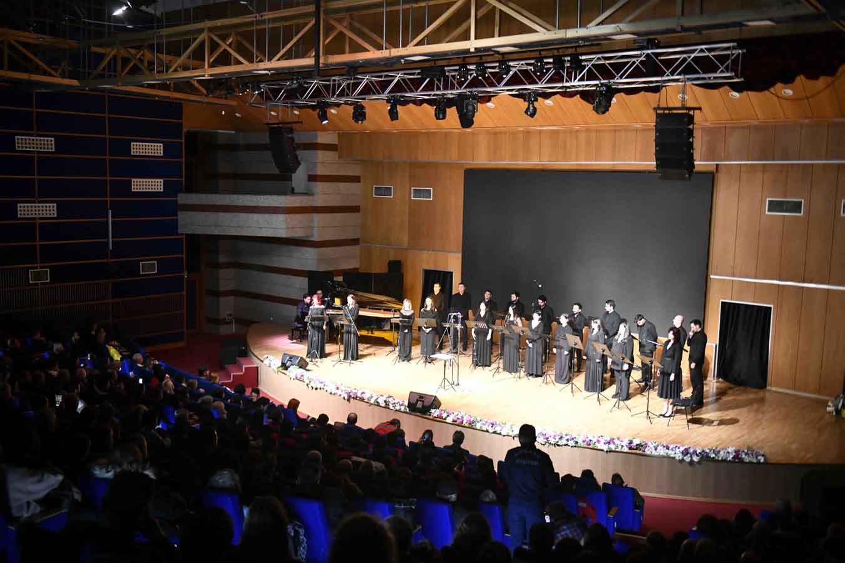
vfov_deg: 37.9
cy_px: 282
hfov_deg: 54.4
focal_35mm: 35
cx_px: 422
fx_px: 821
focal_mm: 35
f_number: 2.8
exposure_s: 1/125
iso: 3200
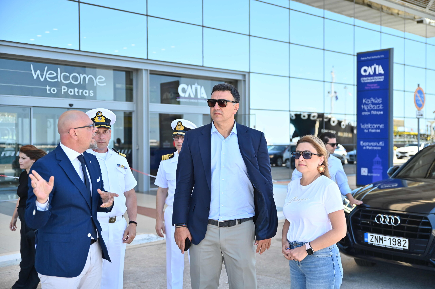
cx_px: 218
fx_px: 543
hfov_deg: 43.6
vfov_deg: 29.8
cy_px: 144
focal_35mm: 45
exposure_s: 1/2500
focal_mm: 45
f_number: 2.8
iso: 640
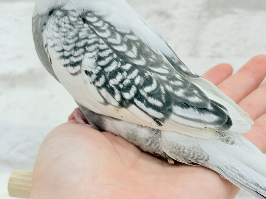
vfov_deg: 24.0
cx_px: 140
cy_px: 88
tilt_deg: -10.1
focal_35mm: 61
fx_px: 469
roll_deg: -1.0
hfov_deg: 31.7
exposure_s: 1/100
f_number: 1.6
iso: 80
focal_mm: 5.96
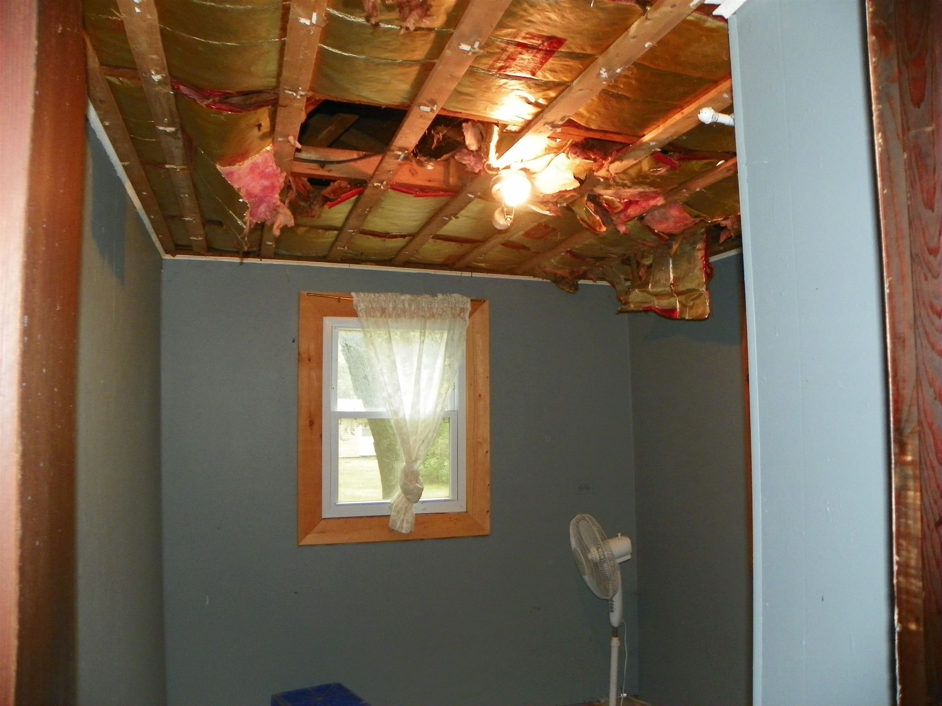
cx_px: 471
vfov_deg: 53.1
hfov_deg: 67.3
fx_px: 708
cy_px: 353
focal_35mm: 26
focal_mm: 4.6
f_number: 2.8
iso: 200
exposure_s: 1/30
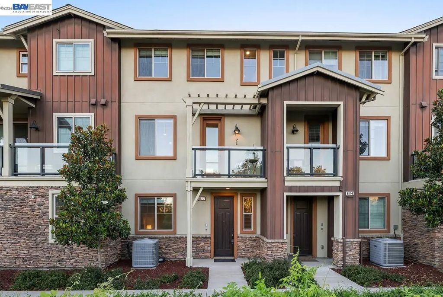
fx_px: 216
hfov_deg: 91.5
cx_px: 222
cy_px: 148
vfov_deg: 69.1
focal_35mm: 18
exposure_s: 1/60
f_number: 7.1
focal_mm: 17.5
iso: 400
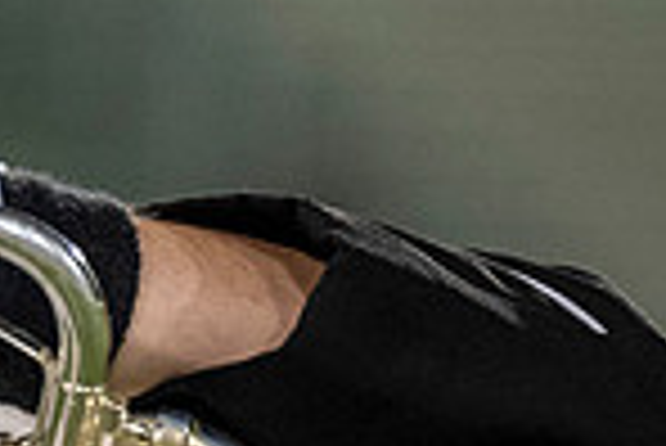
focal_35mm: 1175
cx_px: -536
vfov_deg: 1.2
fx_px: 21758
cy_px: -81
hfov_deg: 1.8
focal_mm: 200
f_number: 2.8
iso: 1250
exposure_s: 1/500
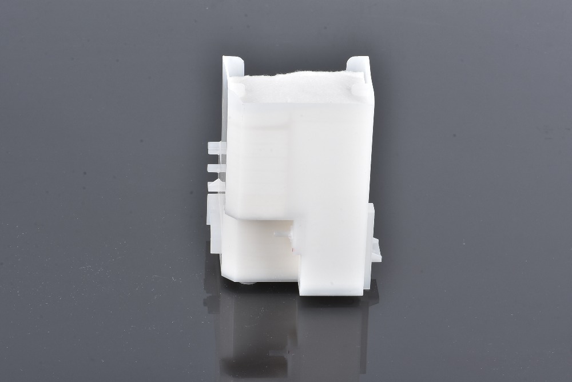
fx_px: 2504
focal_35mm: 158
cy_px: 191
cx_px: 286
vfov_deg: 8.7
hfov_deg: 13.0
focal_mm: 105
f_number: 22
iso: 320
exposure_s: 1/60
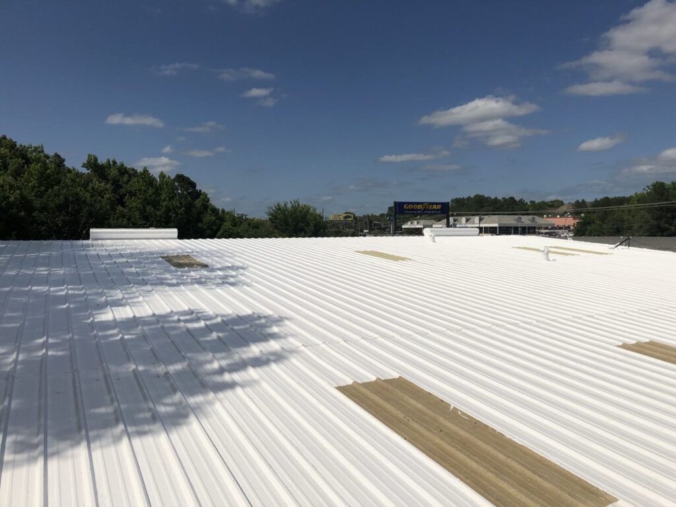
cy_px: 254
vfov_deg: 49.7
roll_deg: -0.4
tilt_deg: -4.1
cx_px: 338
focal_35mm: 28
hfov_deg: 63.4
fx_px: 547
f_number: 1.8
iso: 20
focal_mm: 4
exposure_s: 1/8000
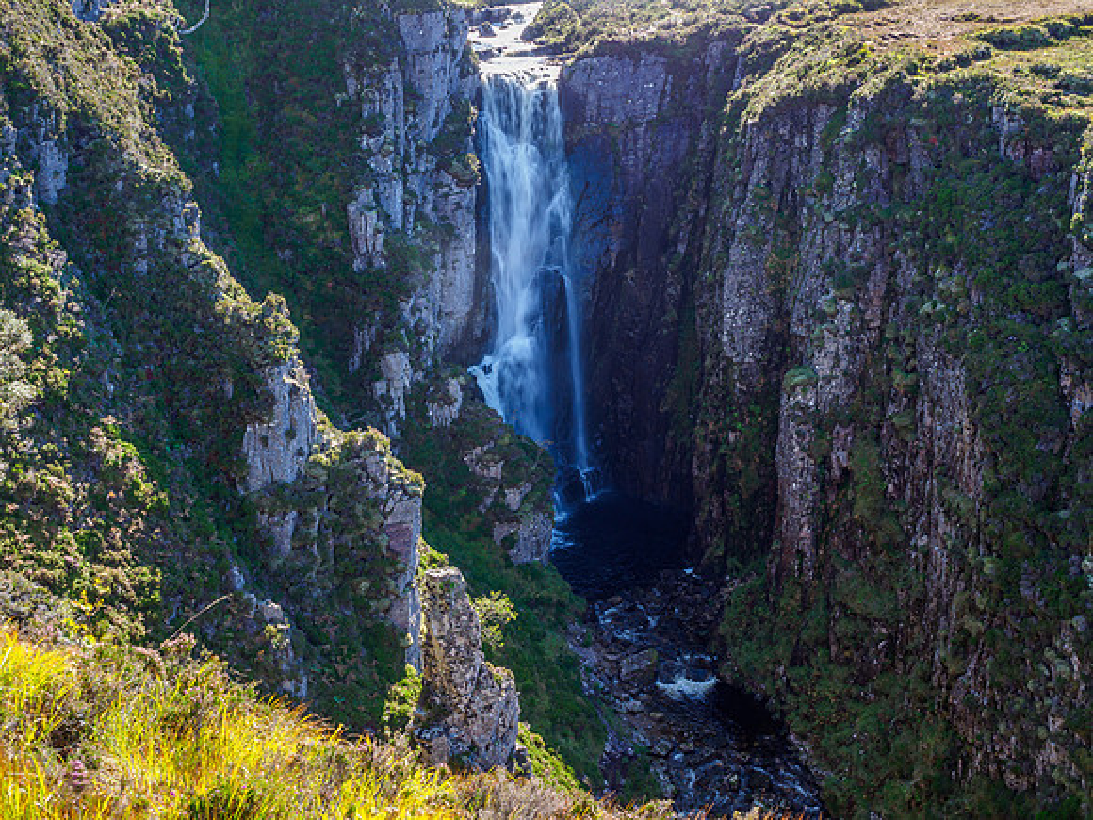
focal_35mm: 42
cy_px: 410
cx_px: 546
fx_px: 1326
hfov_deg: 44.8
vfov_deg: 34.3
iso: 200
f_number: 7.1
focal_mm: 21
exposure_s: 1/15
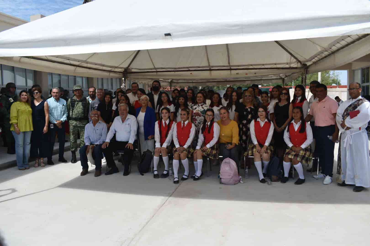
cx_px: 185
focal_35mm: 27
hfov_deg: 67.4
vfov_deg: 47.9
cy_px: 123
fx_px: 277
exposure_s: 1/250
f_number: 8
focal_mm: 18
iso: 100
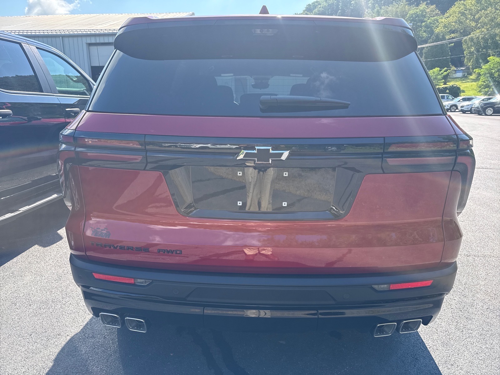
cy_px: 188
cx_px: 250
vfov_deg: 56.8
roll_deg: -0.5
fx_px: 347
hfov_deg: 71.6
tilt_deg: -13.4
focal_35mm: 24
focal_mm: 6.76
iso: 100
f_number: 1.78
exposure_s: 1/1337
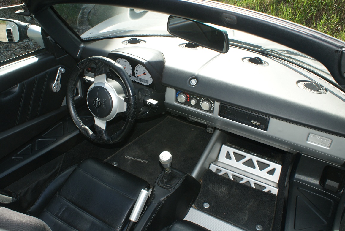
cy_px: 116
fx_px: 288
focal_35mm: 30
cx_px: 172
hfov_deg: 61.9
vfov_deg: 43.7
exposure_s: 1/80
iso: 250
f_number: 9
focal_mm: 20
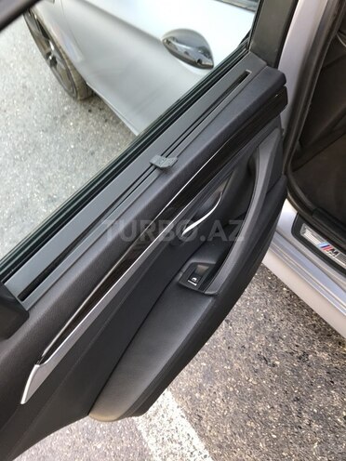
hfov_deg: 49.7
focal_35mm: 28
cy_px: 230
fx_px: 373
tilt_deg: -48.7
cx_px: 173
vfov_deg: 63.4
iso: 20
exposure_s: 1/50
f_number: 1.8
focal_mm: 3.99
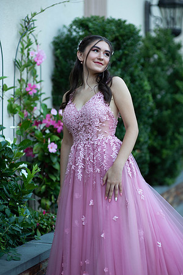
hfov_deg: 16.0
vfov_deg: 23.9
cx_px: 92
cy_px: 138
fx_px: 650
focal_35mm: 85
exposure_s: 1/640
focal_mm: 85
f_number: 2
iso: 250
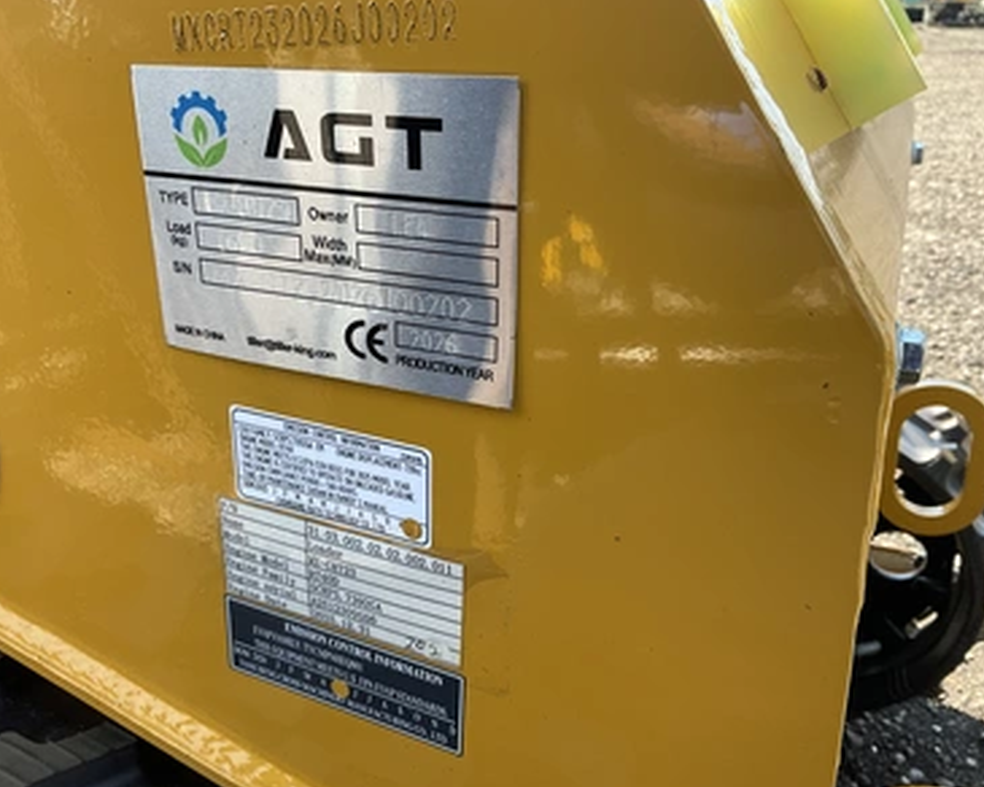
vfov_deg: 47.1
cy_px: 391
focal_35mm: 31
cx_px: 474
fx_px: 903
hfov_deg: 57.2
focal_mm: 3
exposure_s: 1/172
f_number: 1.8
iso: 25
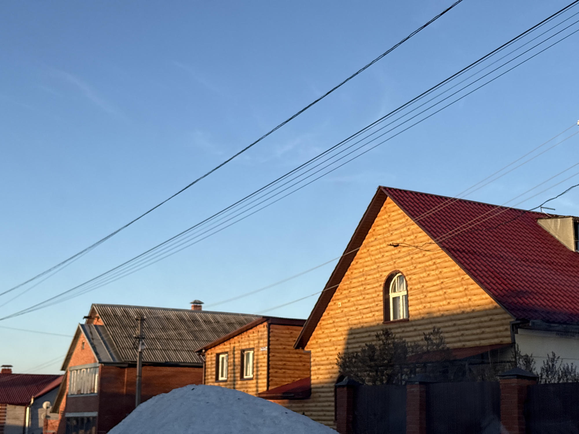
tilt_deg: +15.7
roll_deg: +0.1
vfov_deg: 28.0
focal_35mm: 52
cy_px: 217
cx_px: 290
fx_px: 870
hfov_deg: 36.8
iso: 40
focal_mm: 5.96
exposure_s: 1/959
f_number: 1.6
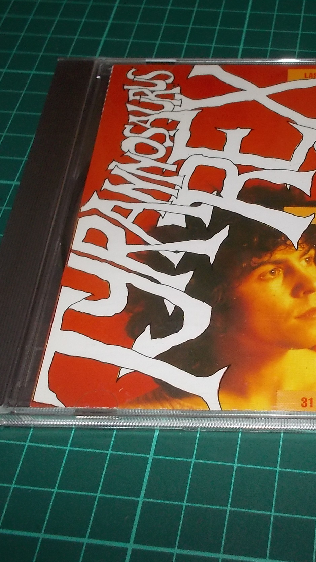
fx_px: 640
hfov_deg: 26.8
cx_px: 280
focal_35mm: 43
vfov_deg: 47.4
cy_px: 282
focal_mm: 4.1
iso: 200
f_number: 3.3
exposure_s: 1/30
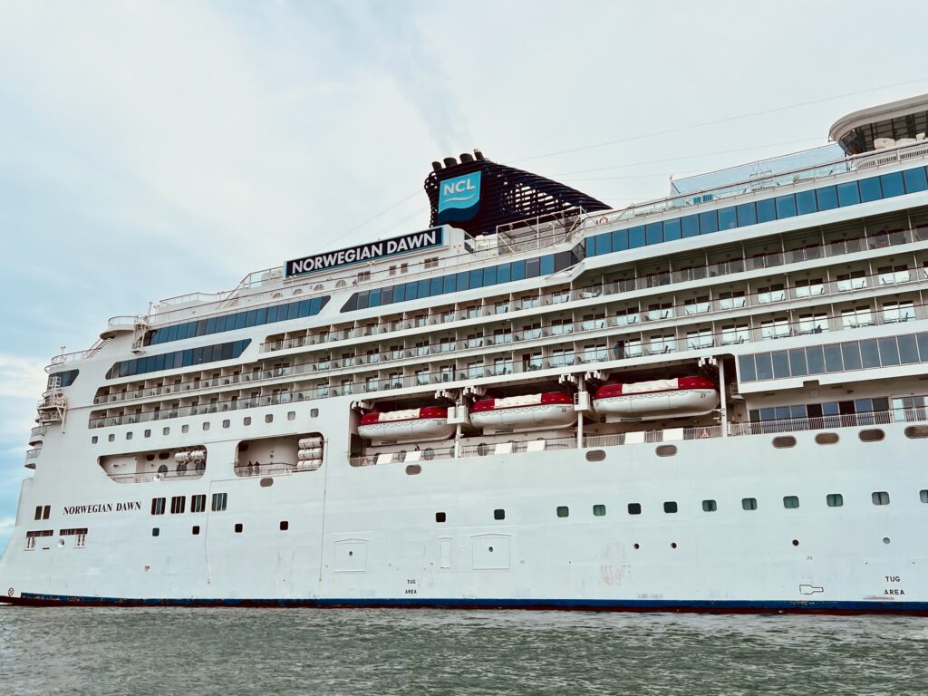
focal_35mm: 26
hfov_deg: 67.3
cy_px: 348
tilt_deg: +16.9
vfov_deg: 53.1
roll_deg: +2.5
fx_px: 697
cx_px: 464
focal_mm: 5.7
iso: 50
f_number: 1.5
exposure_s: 1/12658
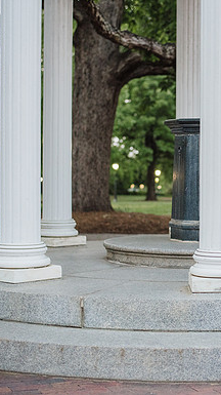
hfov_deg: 14.9
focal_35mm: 79
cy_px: 198
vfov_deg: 26.9
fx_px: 825
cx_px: 246
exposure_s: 1/400
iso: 1600
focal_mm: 50
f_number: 2.5
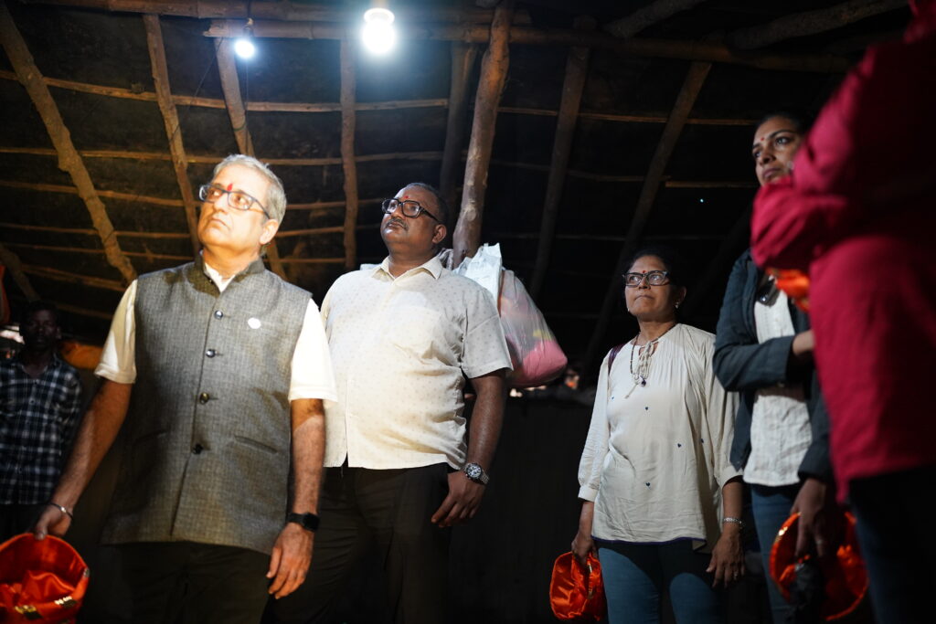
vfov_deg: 37.9
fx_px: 910
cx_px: 468
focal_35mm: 35
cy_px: 312
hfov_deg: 54.4
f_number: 1.4
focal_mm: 35
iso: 2500
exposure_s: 1/100
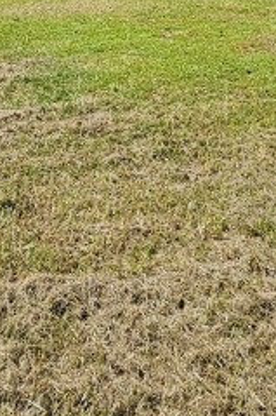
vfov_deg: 30.0
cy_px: -70
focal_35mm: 58
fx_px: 668
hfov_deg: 23.3
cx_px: 132
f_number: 2.2
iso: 50
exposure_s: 1/1728
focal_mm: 2.2
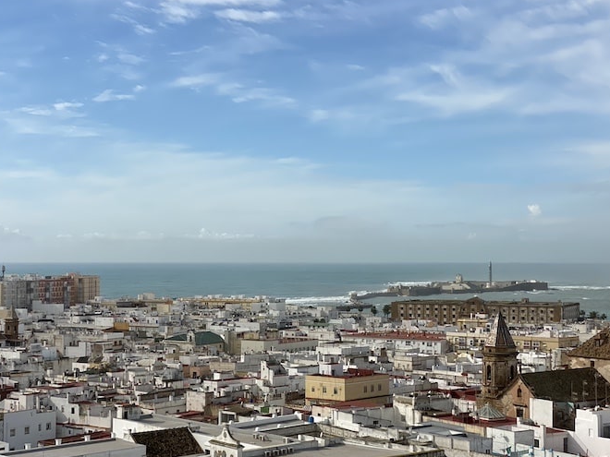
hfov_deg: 30.7
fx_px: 1110
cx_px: 299
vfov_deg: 23.3
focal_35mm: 63
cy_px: 247
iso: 20
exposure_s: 1/2817
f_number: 2
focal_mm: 6
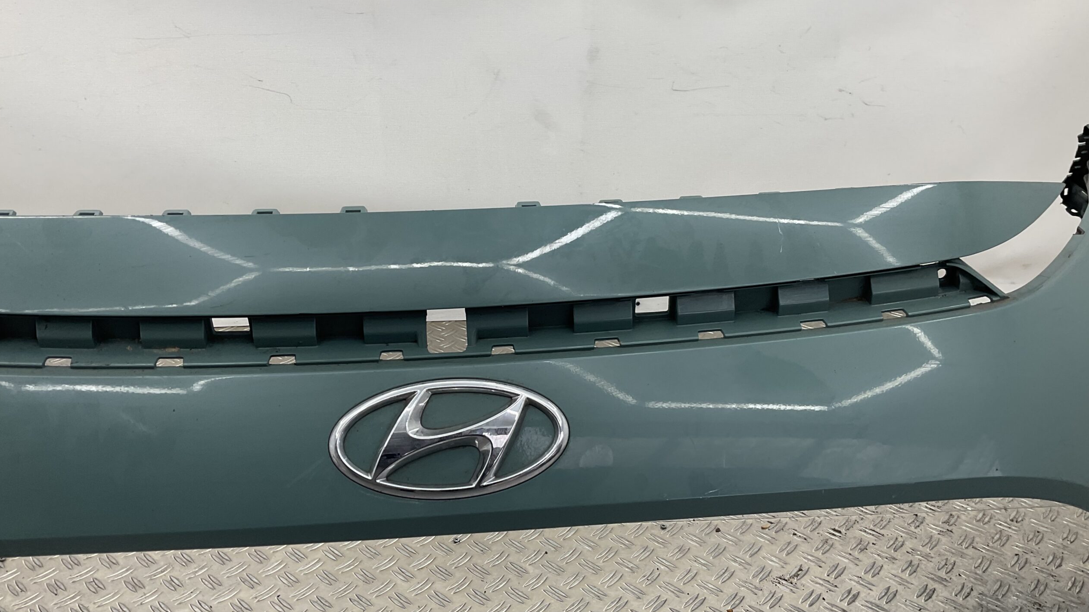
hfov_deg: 61.0
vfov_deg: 36.7
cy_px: 297
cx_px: 538
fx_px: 924
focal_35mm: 32
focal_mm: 3
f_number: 1.8
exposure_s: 1/120
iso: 25
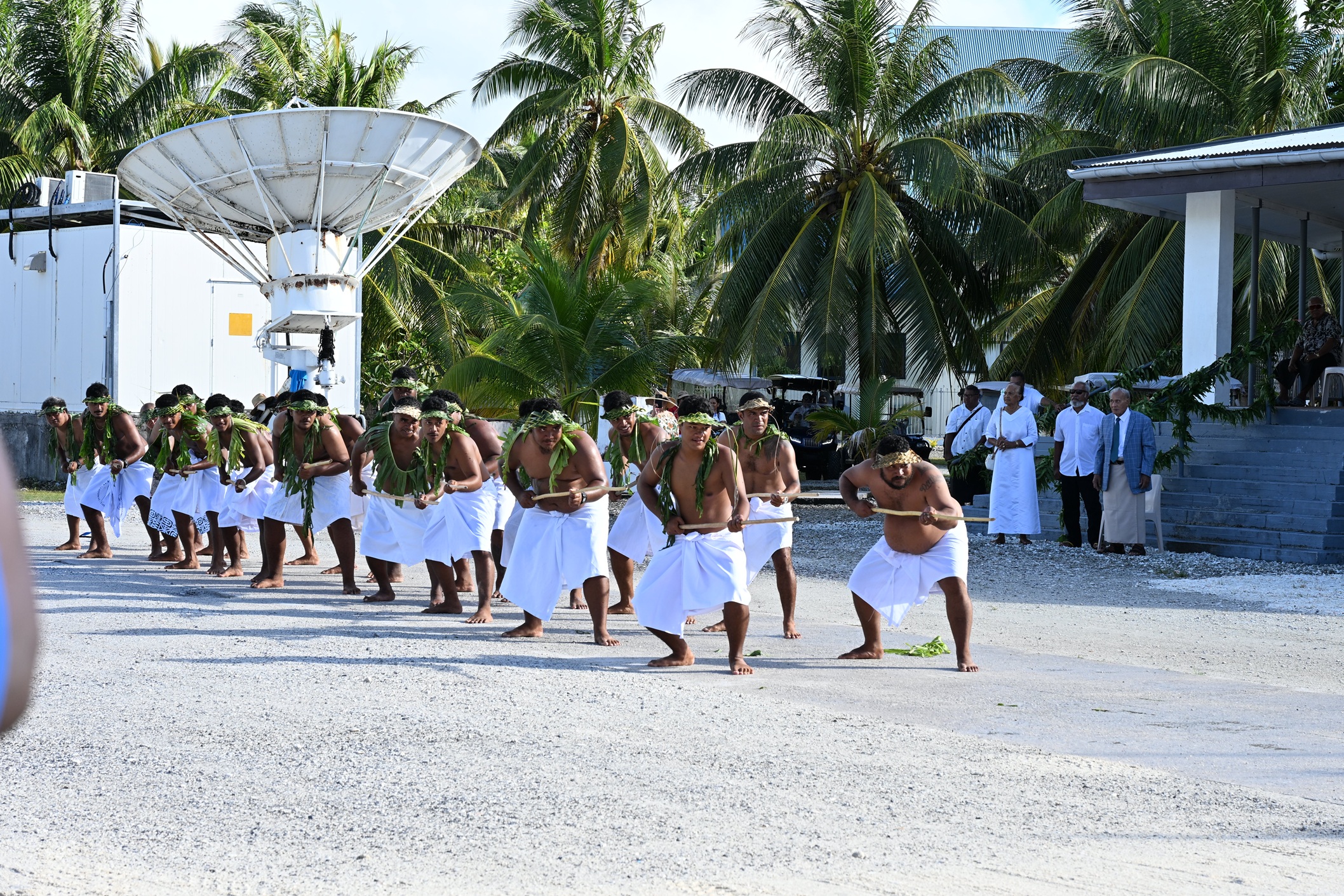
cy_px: 448
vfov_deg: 16.9
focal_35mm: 81
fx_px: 3024
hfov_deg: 25.1
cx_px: 672
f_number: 11
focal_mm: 81
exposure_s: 1/125
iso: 220
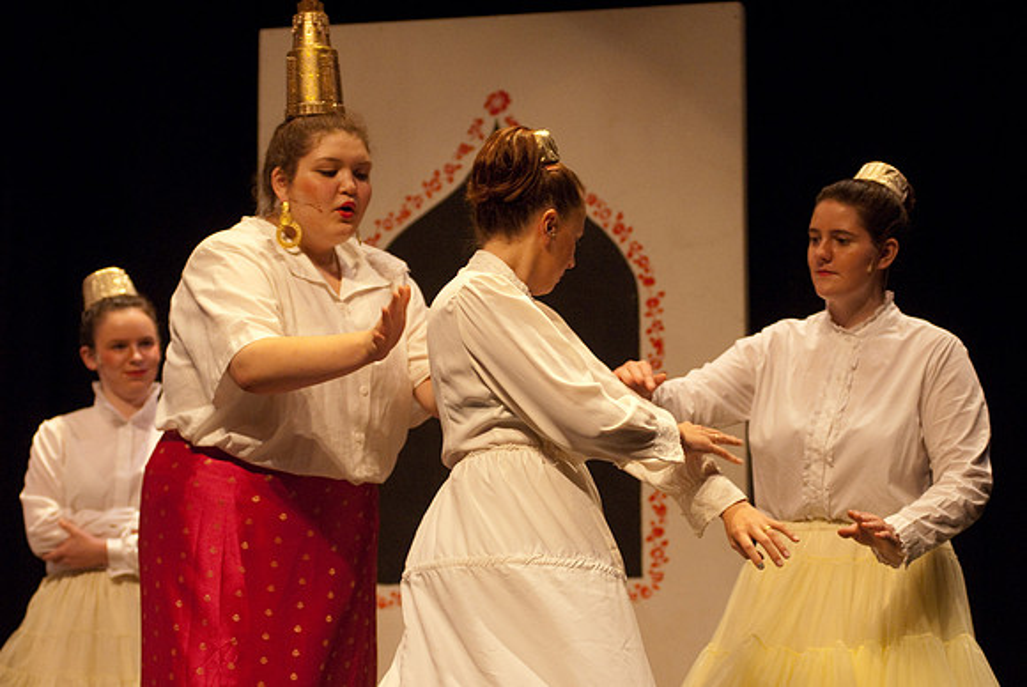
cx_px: 514
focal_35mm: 129
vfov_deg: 10.7
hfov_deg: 15.9
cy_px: 344
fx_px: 3684
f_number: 2.8
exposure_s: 1/200
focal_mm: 86
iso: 1000
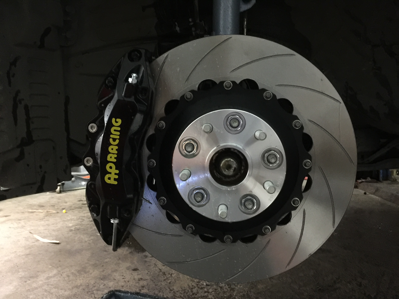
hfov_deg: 61.7
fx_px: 334
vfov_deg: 48.2
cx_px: 200
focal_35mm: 29
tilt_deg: -5.6
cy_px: 150
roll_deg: +0.7
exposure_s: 1/8
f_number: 2.2
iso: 200
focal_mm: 4.15
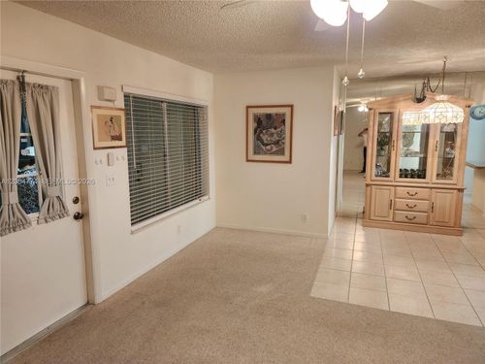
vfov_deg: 58.9
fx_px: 322
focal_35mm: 23
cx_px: 242
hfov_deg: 73.9
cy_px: 182
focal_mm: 6.4
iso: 500
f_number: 1.8
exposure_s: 1/120
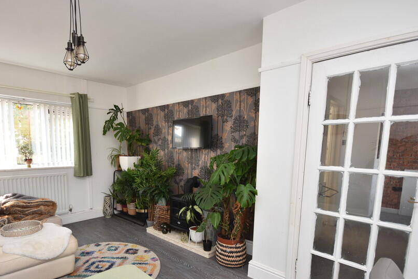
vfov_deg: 63.8
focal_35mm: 19
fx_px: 221
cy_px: 172
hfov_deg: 86.0
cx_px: 170
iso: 250
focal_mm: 10
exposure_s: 1/60
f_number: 4
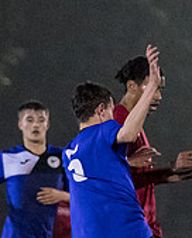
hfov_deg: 1.7
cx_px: 153
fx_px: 6377
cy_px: 250
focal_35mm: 901
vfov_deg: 2.1
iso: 6400
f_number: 2.8
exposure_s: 1/1250
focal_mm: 136
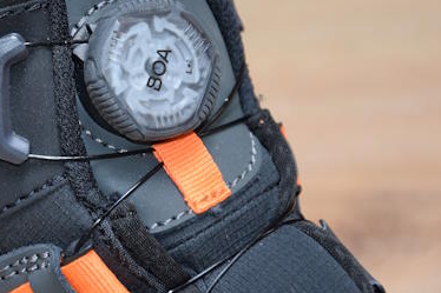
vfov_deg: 5.6
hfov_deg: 8.4
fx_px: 2988
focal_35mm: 244
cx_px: 87
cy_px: 104
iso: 1400
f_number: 5.6
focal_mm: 98
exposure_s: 1/60
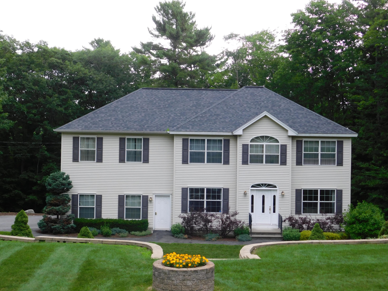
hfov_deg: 41.2
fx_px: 516
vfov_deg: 31.5
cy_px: 146
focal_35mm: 46
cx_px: 198
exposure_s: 1/40
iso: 125
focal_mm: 8
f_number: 3.7
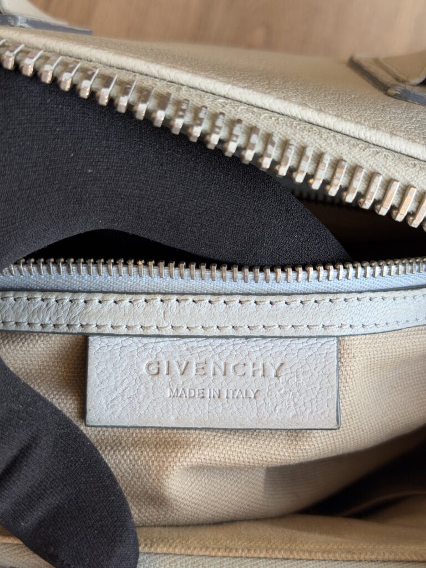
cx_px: 213
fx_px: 788
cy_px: 284
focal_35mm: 48
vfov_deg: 39.7
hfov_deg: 30.3
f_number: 1.78
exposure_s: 1/121
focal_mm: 6.76
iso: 80
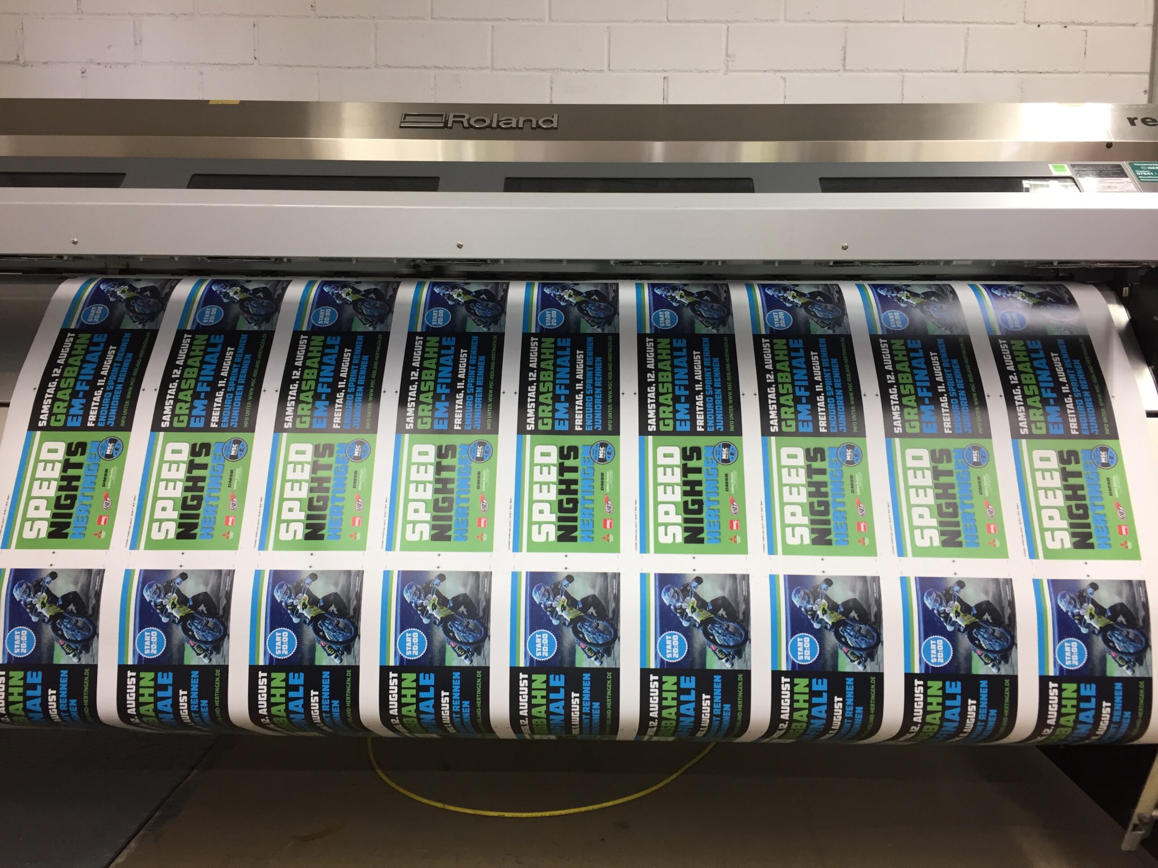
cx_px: 579
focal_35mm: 29
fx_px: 970
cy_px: 434
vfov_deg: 48.2
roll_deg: -1.3
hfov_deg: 61.7
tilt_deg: -6.5
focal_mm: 4.15
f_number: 2.2
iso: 80
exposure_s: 1/33
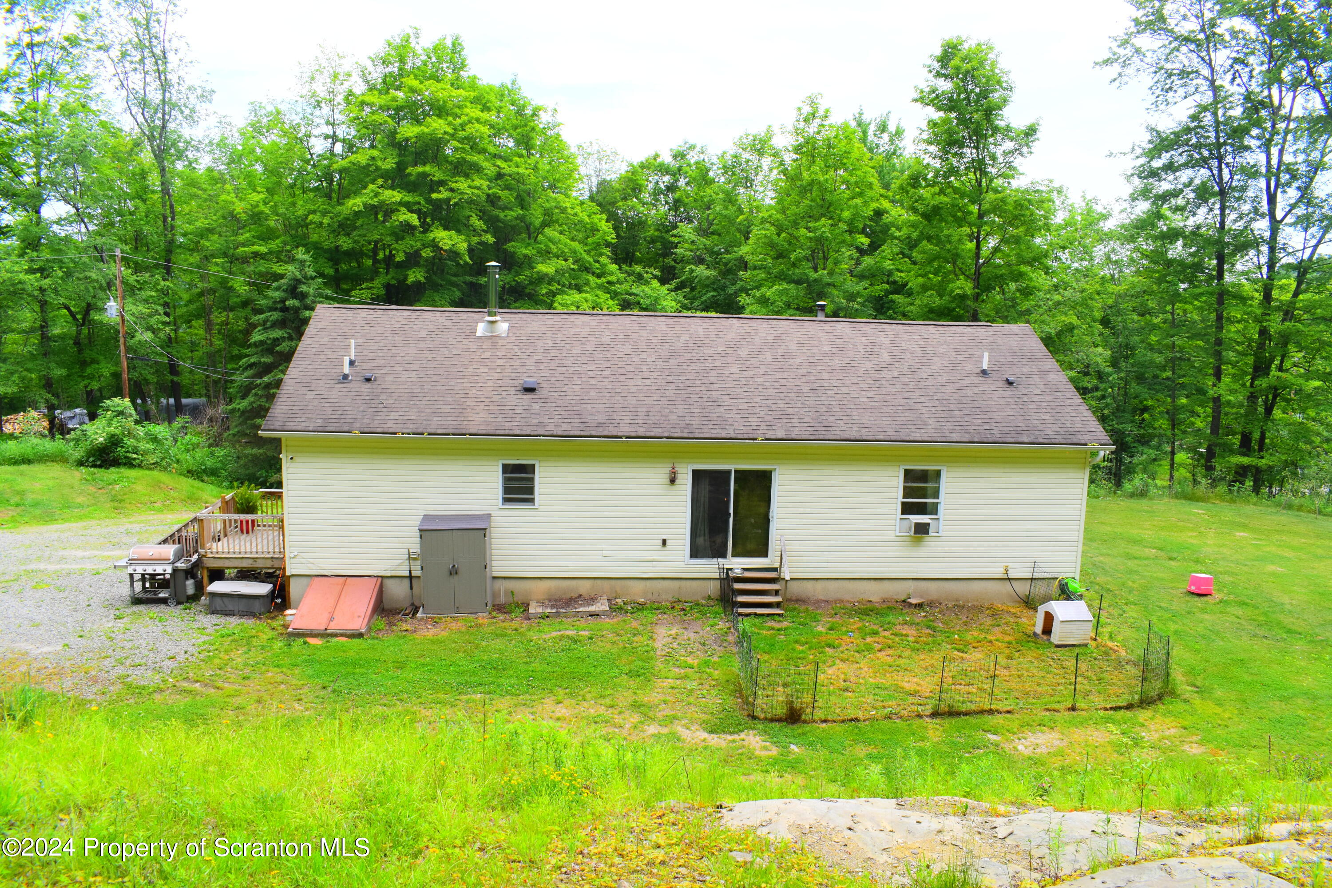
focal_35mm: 27
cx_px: 666
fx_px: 999
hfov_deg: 67.4
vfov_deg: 47.9
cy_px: 444
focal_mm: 18
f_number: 8
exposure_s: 1/250
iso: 320
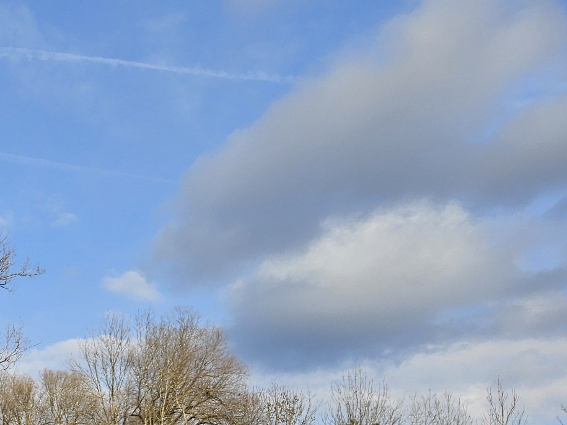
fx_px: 1114
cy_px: 513
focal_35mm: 68
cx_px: -176
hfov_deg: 24.7
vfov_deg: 20.2
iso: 25
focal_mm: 5.4
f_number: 1.8
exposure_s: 1/1962
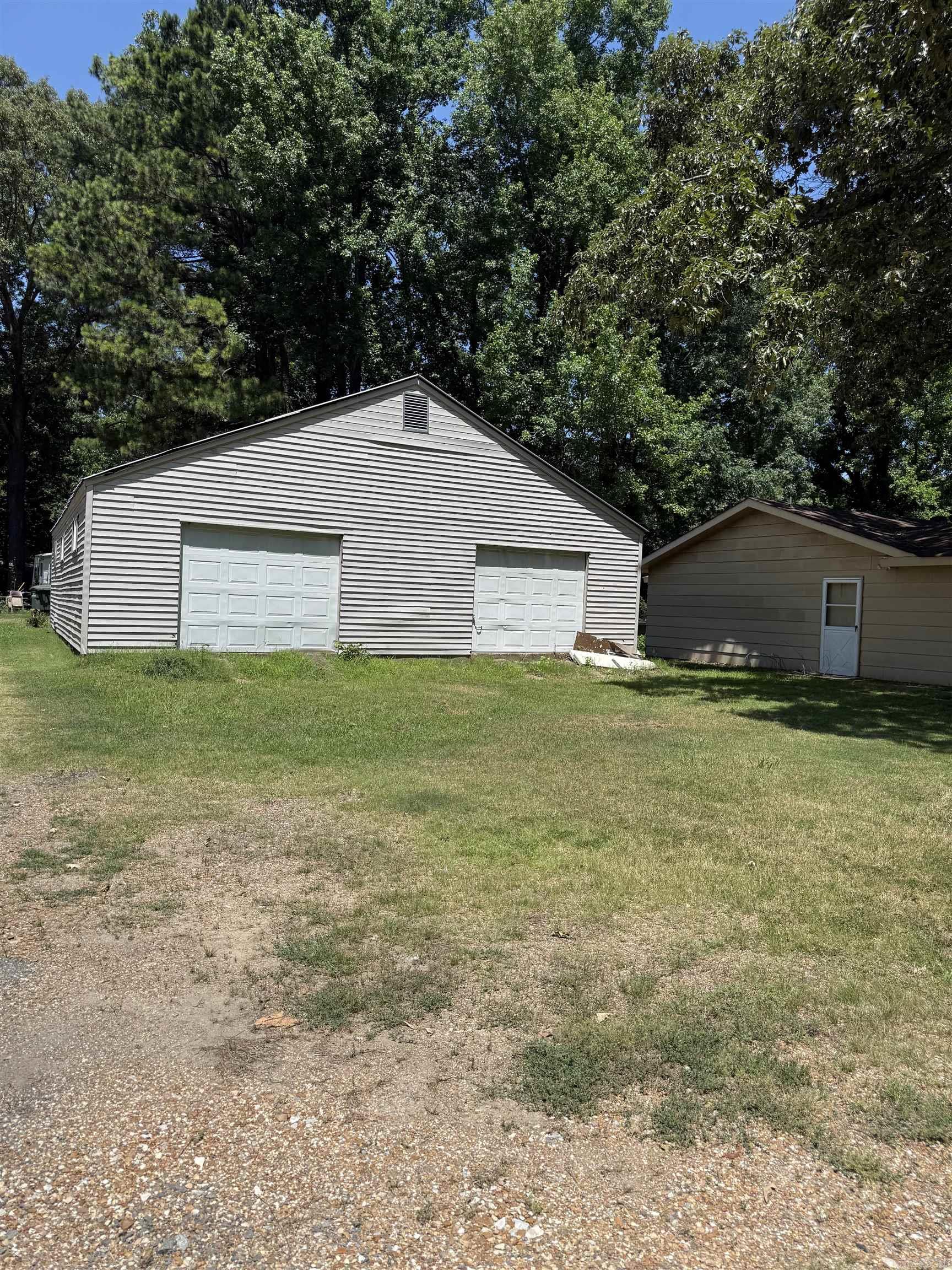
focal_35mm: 24
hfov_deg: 56.8
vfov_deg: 71.6
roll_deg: -2.4
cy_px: 635
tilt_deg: -2.4
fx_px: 880
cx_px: 476
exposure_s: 1/4673
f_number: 1.78
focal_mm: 6.76
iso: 80
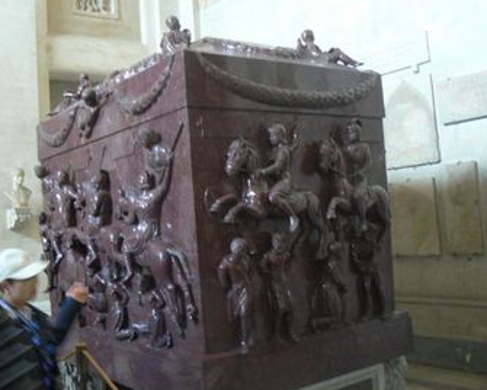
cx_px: 234
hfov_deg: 43.8
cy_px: 179
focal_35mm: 42
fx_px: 605
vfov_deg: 35.7
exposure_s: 1/6
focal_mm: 6
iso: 200
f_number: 2.8
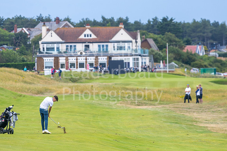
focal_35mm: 450
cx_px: 114
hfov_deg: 4.6
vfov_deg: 3.1
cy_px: 76
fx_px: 2836
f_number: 6.3
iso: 200
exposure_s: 1/400
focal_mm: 300
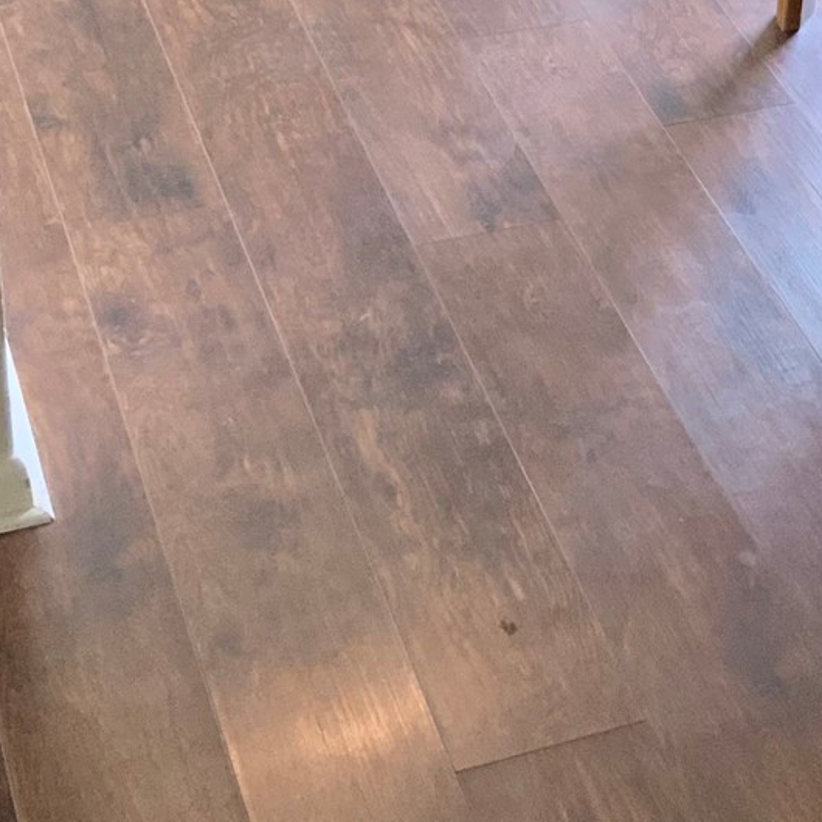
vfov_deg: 17.0
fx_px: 2660
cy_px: -84
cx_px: 786
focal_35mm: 99
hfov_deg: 17.2
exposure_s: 1/60
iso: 125
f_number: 1.8
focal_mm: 3
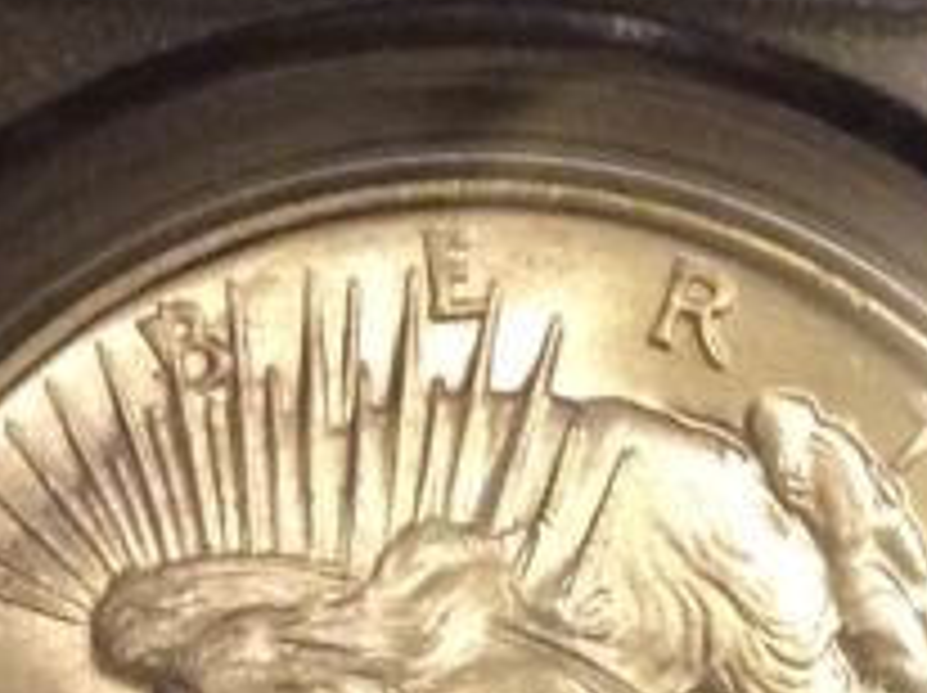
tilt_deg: -75.7
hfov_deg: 12.7
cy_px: 529
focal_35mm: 155
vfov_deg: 9.5
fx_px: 4146
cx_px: 796
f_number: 2.4
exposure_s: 1/24
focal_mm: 3.3
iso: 320
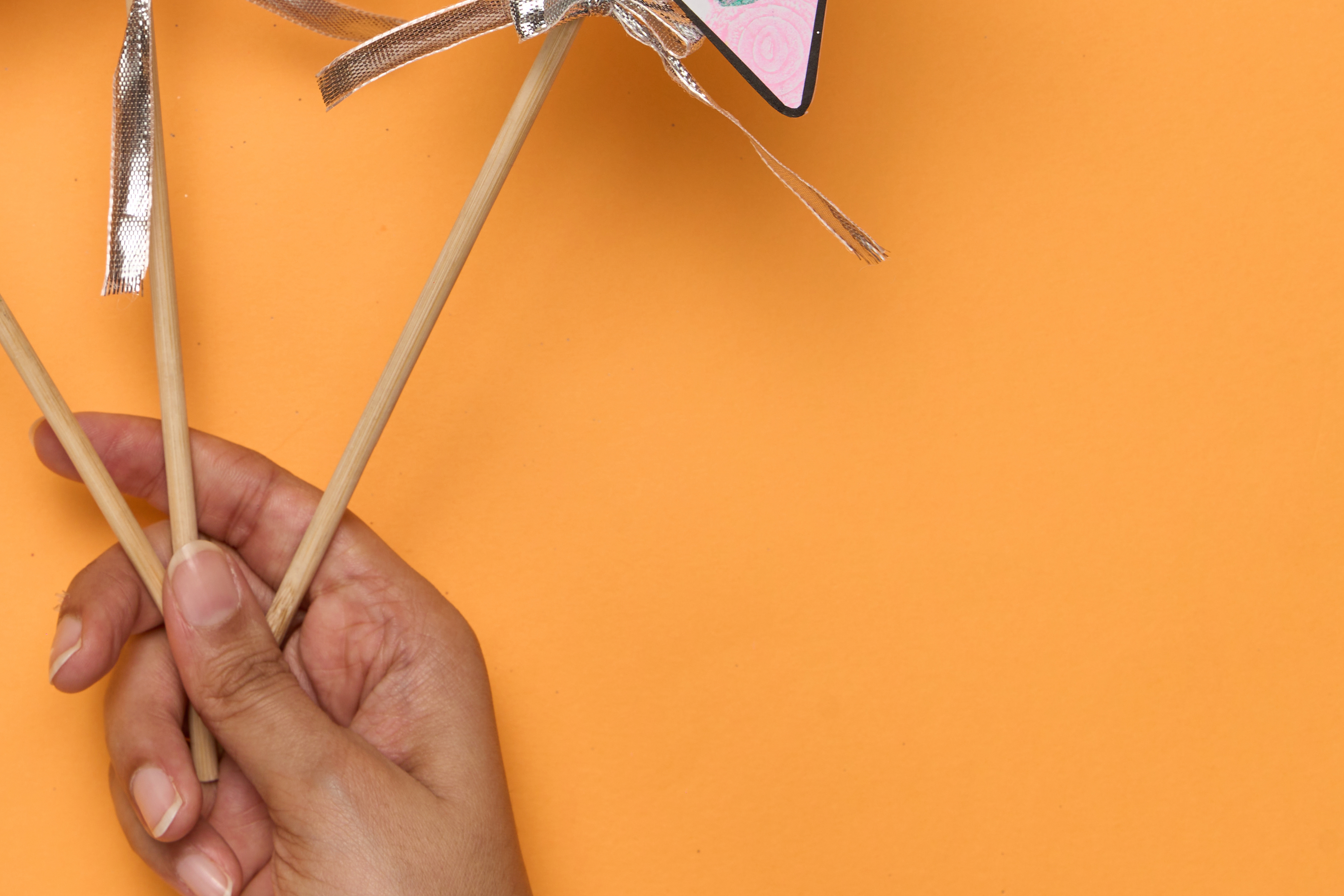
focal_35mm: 131
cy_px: 77
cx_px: 157
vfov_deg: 10.4
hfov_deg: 15.5
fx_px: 4890
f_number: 11
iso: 125
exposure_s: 1/125
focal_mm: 59
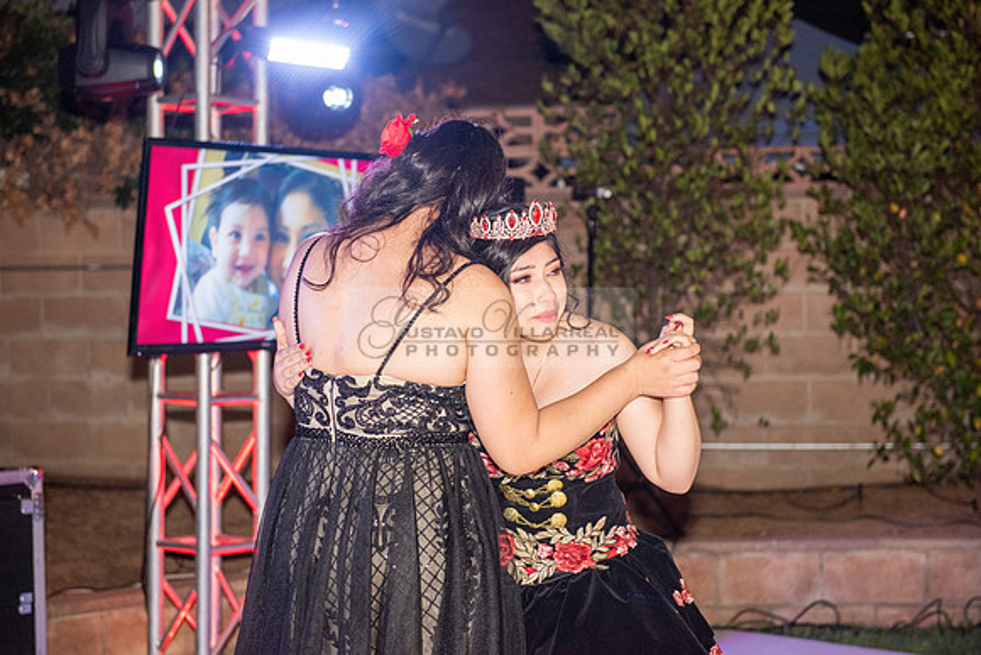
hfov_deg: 28.8
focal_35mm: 70
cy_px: 328
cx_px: 490
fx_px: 1908
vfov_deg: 19.5
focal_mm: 70
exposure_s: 1/200
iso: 1600
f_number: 4
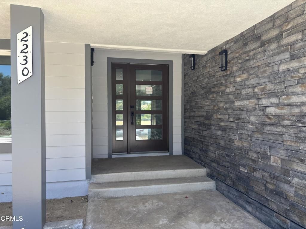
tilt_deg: -0.8
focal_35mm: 26
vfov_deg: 53.1
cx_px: 153
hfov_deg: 67.3
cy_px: 114
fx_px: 230
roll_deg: +0.6
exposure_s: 1/462
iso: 50
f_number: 1.6
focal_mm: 5.96
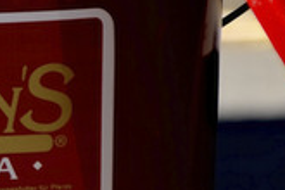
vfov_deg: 0.9
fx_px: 12492
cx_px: -421
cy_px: 67
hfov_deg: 1.3
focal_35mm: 1578
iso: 125
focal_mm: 170
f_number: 5
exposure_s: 1/640
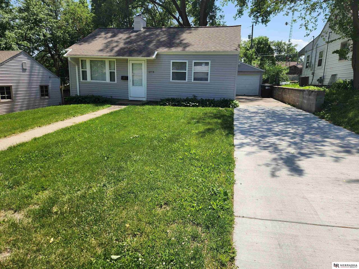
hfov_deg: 73.9
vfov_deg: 58.9
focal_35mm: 23
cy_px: 134
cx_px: 180
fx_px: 239
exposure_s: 1/1410
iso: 20
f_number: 1.8
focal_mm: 5.4
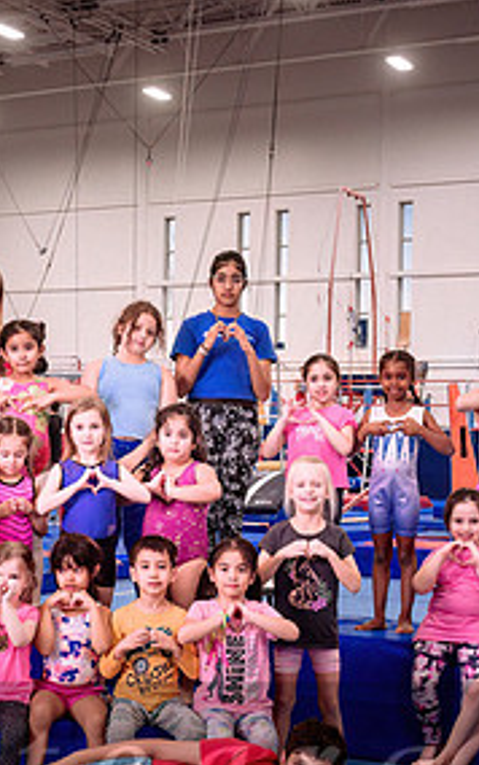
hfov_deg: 18.3
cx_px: 153
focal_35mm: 71
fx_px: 1480
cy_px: 428
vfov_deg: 28.9
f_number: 6.3
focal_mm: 32
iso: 1600
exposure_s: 1/160
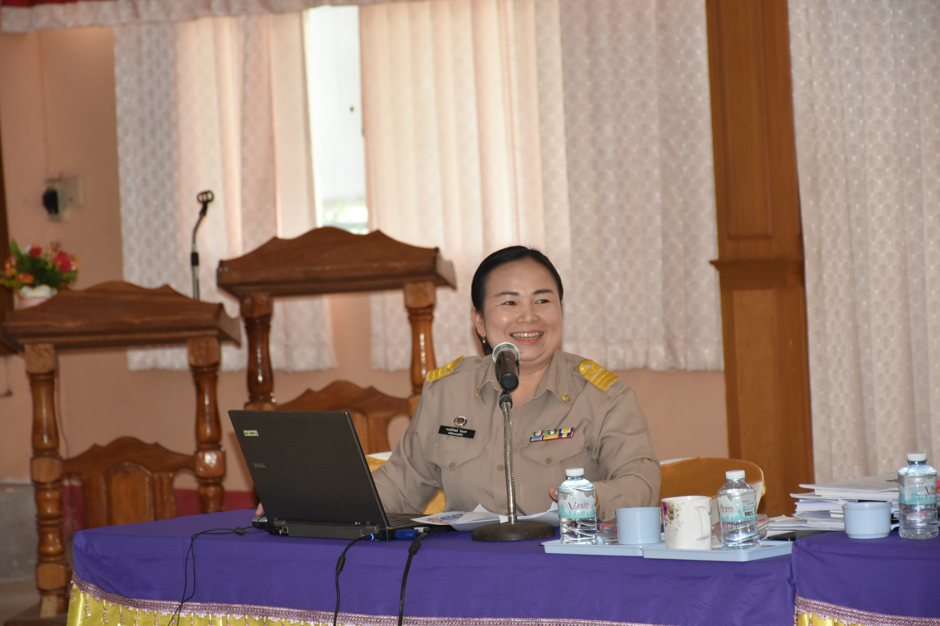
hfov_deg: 13.0
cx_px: 470
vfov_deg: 8.7
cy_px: 313
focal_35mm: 158
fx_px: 4112
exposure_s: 1/60
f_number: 5.6
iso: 900
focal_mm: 105
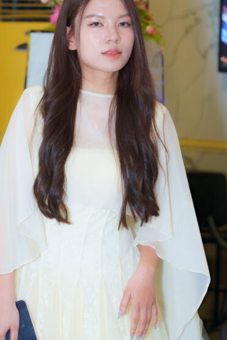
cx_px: 109
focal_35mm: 113
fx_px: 1071
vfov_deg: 18.0
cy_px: 111
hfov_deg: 12.1
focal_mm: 52.1
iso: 250
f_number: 2.8
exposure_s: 1/160
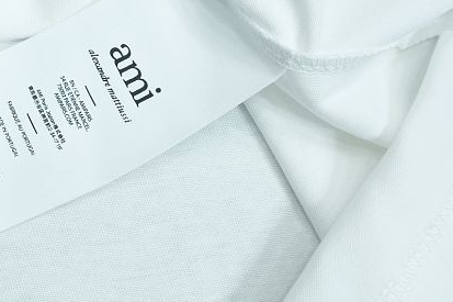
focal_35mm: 61
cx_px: 48
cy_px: 132
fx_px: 767
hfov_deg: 31.4
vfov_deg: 22.2
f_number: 8
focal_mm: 21
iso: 1000
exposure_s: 1/160
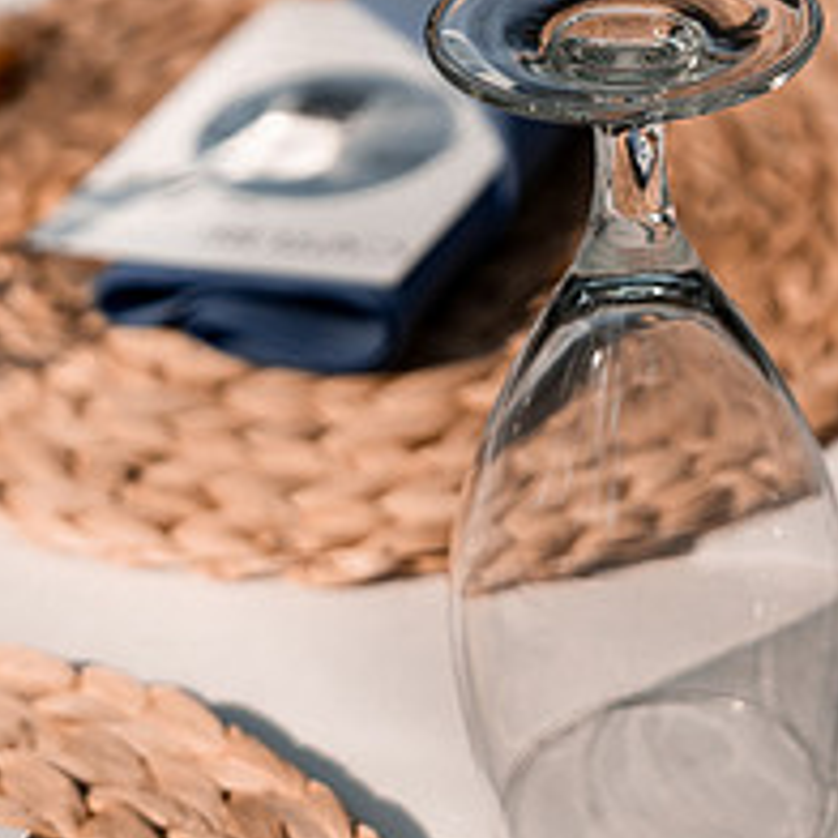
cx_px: 992
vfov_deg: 15.0
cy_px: 203
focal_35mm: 116
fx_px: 3177
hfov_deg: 14.6
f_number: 2.8
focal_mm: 46
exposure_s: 1/2000
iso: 250
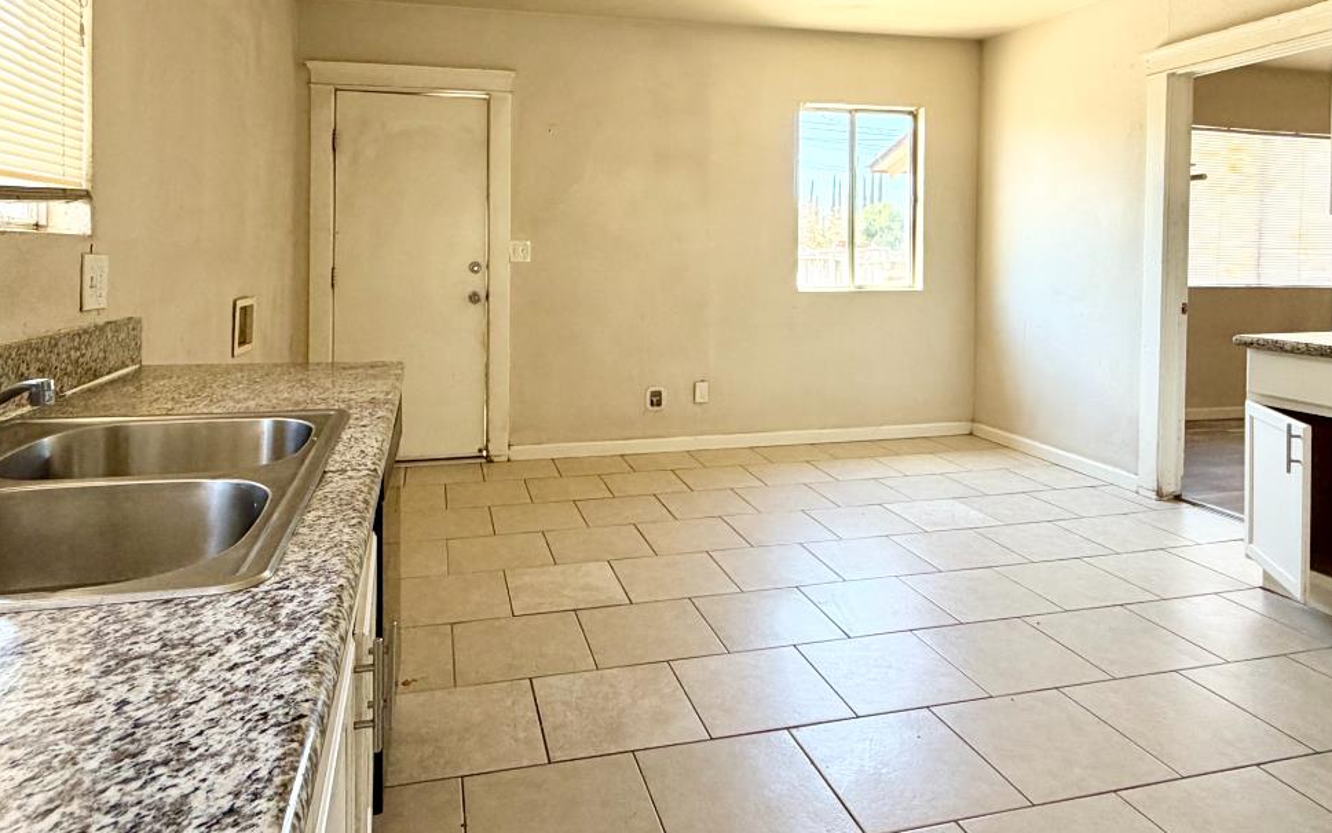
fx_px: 835
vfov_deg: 51.8
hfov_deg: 77.1
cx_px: 645
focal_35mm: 23
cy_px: 265
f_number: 2.2
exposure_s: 1/121
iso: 125
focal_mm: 2.22
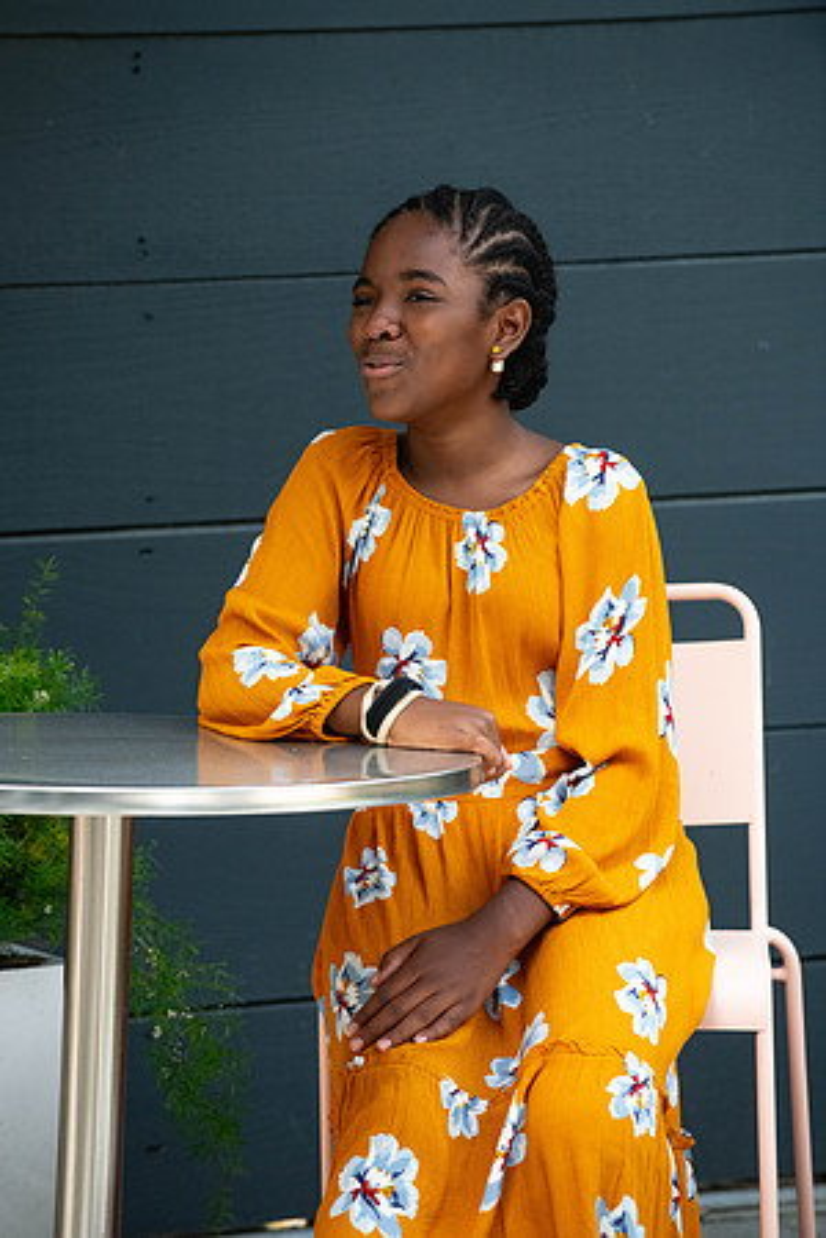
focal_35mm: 200
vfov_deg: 10.3
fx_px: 6883
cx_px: 413
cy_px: 619
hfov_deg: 6.9
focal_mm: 200
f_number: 5.6
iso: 1250
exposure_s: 1/1000
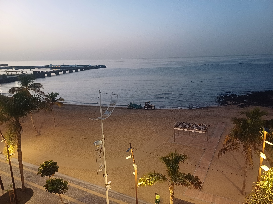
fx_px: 197
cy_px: 102
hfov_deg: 69.4
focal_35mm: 25
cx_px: 136
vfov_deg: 54.9
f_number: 1.8
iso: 500
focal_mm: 4.65
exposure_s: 1/33
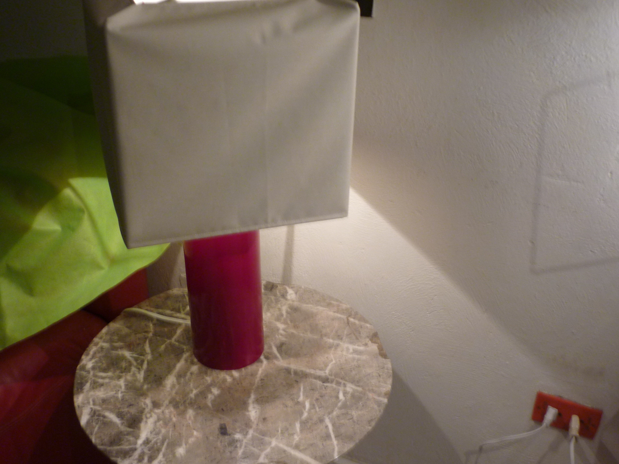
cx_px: 310
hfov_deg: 47.9
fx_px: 697
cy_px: 232
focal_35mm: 39
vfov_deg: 36.8
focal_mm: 5.5
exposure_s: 1/30
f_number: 2.8
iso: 125
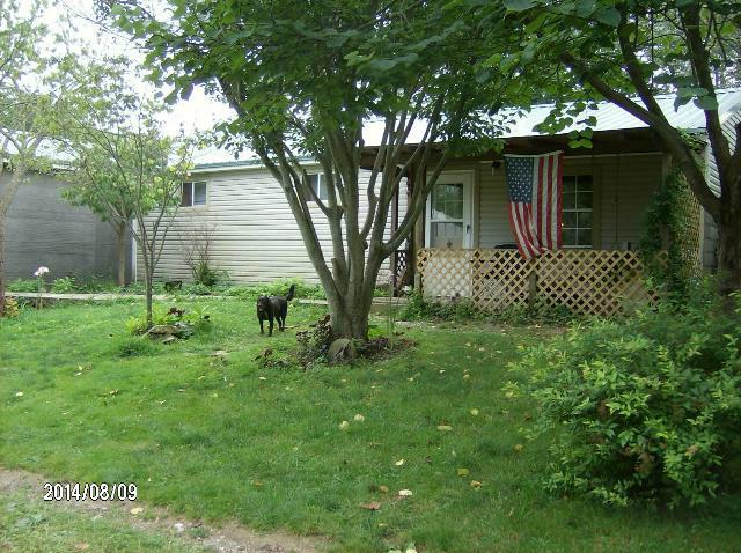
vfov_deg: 39.6
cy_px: 276
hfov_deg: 51.4
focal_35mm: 36
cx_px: 370
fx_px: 769
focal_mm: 6
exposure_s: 1/218
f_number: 2.8
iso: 100
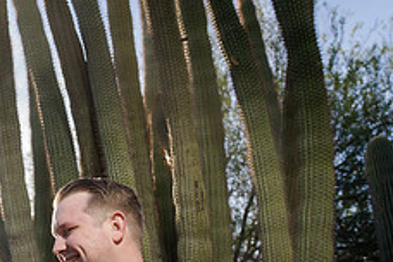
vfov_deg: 20.9
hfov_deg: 29.9
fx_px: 666
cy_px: 309
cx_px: -26
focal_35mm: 61
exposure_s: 1/250
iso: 50
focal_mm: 24
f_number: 4
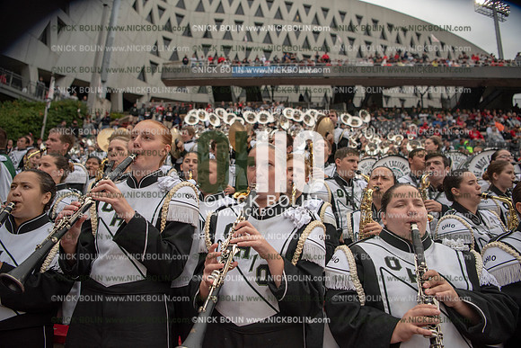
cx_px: 260
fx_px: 347
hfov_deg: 73.7
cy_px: 174
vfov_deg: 53.2
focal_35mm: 24
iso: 1000
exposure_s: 1/4000
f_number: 2.8
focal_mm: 24
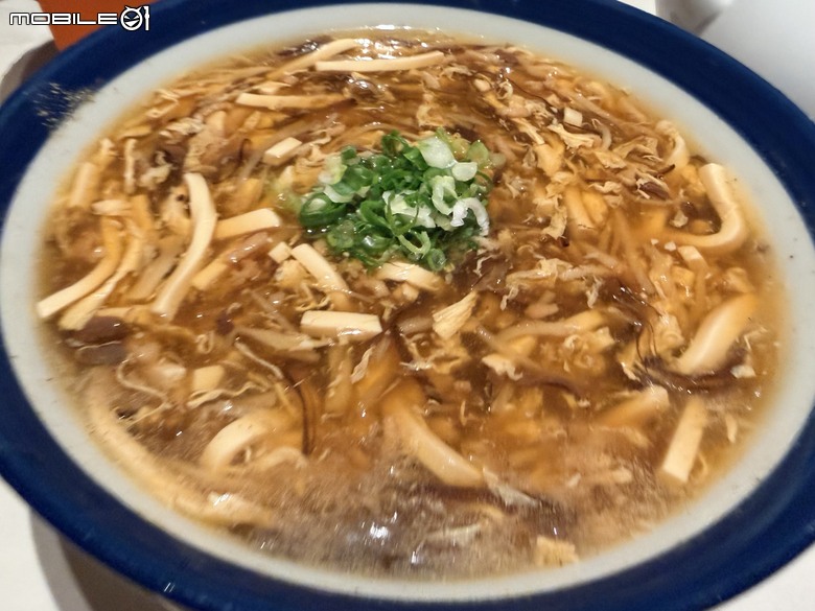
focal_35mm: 24
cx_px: 408
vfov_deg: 56.8
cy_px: 306
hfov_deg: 71.6
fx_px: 565
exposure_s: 1/110
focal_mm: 2.22
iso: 320
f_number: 2.2
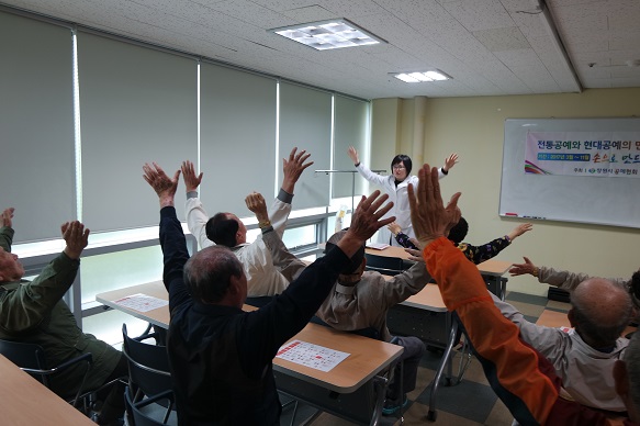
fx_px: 426
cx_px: 320
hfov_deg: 73.8
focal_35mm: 24
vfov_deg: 53.1
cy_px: 213
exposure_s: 1/50
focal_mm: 16
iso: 200
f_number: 3.5
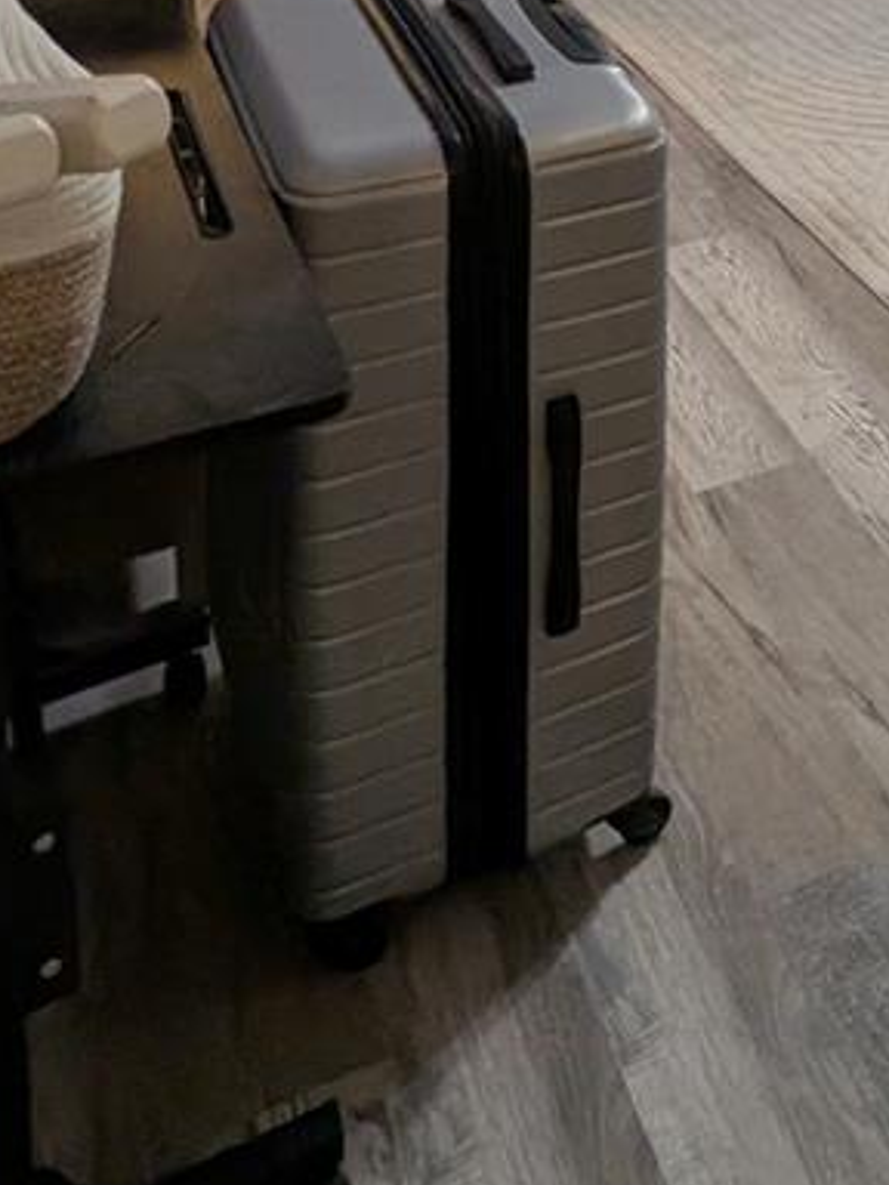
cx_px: 1253
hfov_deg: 24.2
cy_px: -272
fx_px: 1712
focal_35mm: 50
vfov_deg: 31.4
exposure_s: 1/60
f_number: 2.2
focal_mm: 2.22
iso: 259
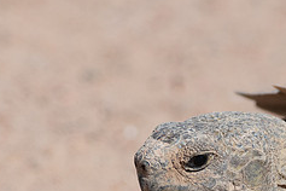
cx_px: 216
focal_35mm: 1468
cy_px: 210
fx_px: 11662
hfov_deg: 1.4
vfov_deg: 0.9
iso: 800
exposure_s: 1/2500
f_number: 9
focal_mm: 600
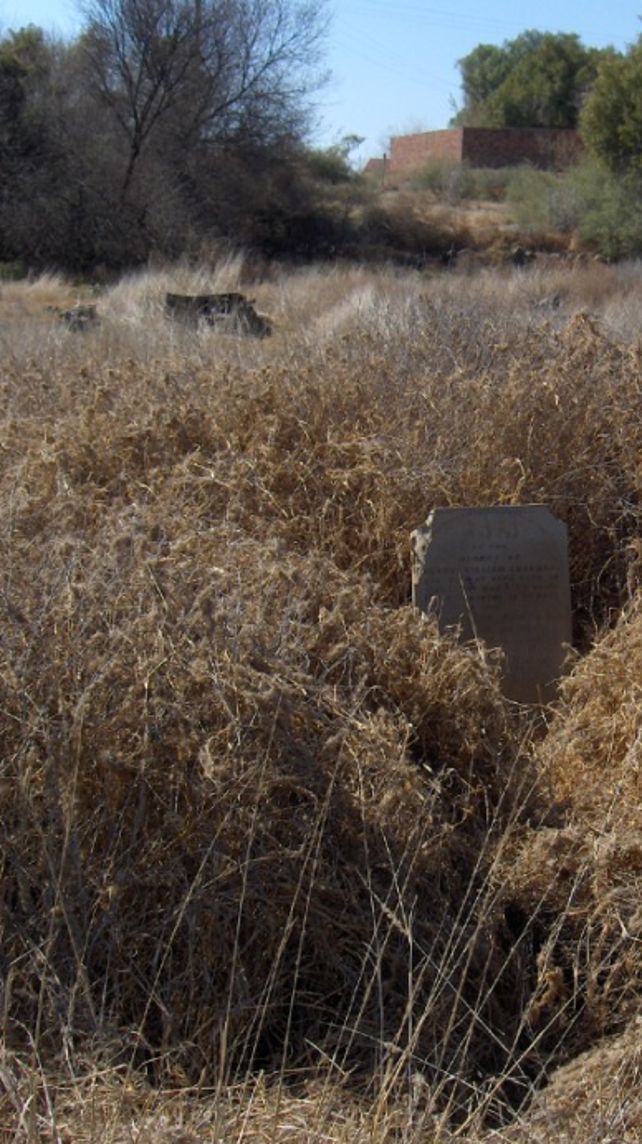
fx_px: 1909
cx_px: 518
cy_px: 570
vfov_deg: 33.3
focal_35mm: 63
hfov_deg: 18.9
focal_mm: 8
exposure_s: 1/351
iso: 65
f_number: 4.8
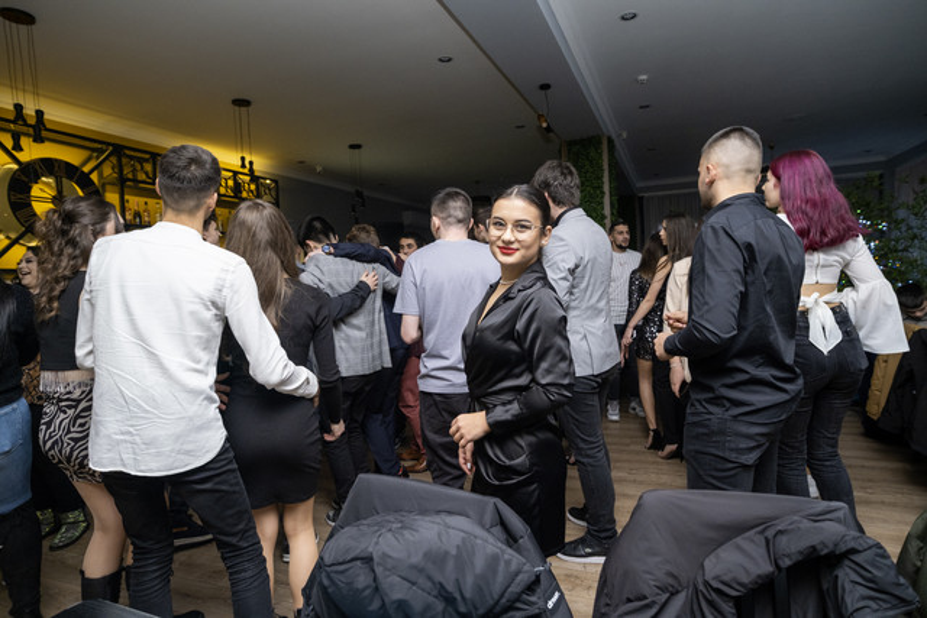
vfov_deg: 62.0
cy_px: 309
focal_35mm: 20
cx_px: 464
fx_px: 515
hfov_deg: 84.0
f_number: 2.2
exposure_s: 1/200
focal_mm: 13
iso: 500
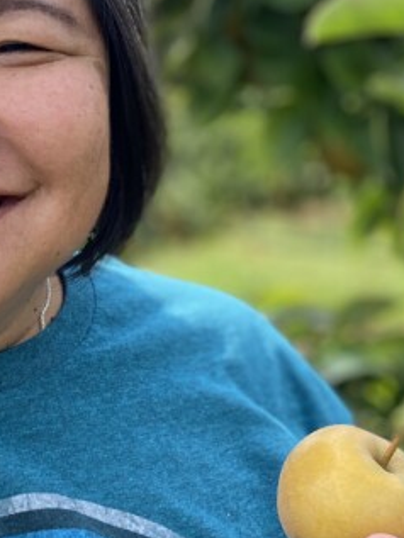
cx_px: -55
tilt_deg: -6.9
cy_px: 182
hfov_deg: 18.1
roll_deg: +0.6
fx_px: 1213
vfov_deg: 24.9
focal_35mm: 78
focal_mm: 4.25
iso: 32
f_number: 1.8
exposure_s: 1/912
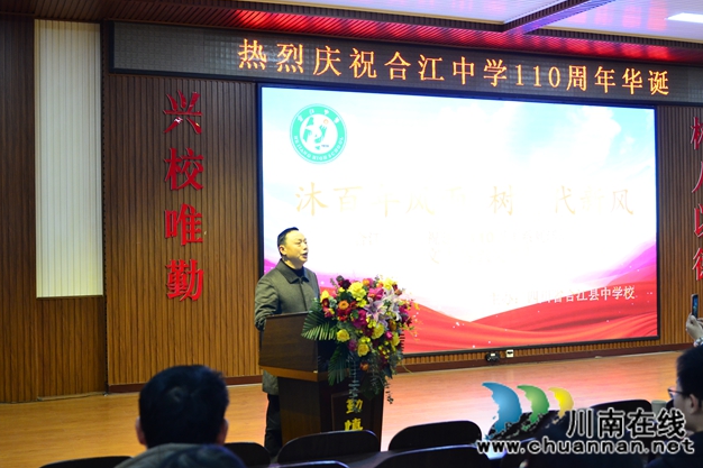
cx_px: 349
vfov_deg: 27.5
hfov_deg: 40.4
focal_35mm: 49
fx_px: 957
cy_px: 233
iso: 1600
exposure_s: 1/60
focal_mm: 32
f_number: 4.5
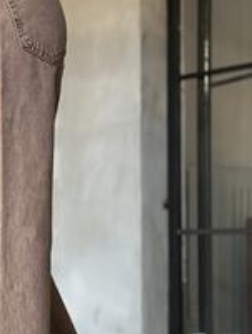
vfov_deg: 19.2
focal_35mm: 102
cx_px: 12
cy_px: 220
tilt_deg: +1.7
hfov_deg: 14.4
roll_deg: -0.1
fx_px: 986
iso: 320
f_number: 1.78
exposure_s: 1/60
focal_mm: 6.86
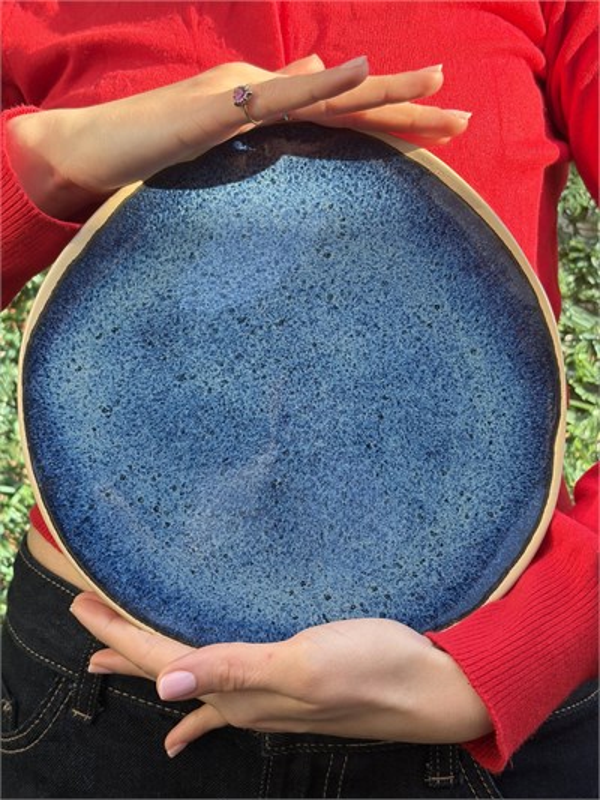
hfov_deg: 28.0
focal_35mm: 52
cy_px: 400
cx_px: 300
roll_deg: +0.9
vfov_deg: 36.8
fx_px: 1201
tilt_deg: -1.6
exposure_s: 1/612
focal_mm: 5.96
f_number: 1.6
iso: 50
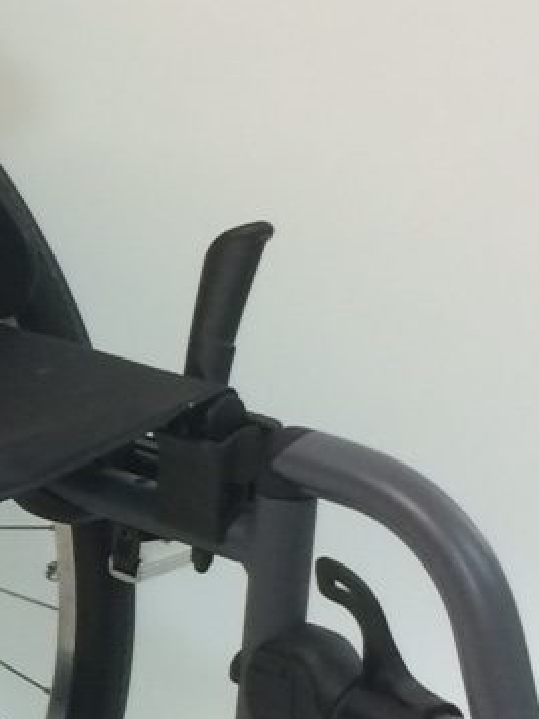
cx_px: -527
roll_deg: -0.1
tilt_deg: -28.8
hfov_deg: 10.3
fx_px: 2761
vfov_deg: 14.8
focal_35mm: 133
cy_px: 529
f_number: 2.2
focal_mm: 4.15
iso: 100
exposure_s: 1/33
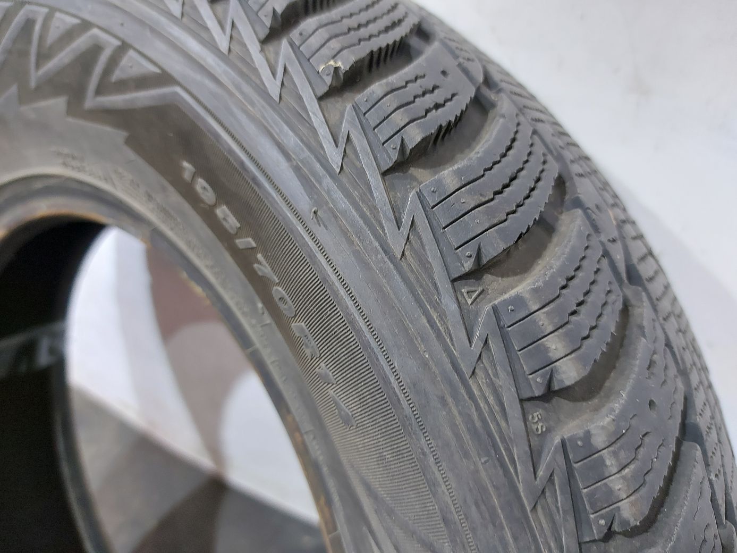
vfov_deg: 56.8
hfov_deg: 71.6
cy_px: 276
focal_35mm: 24
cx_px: 368
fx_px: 511
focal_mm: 5.23
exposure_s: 1/33
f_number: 1.8
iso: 320
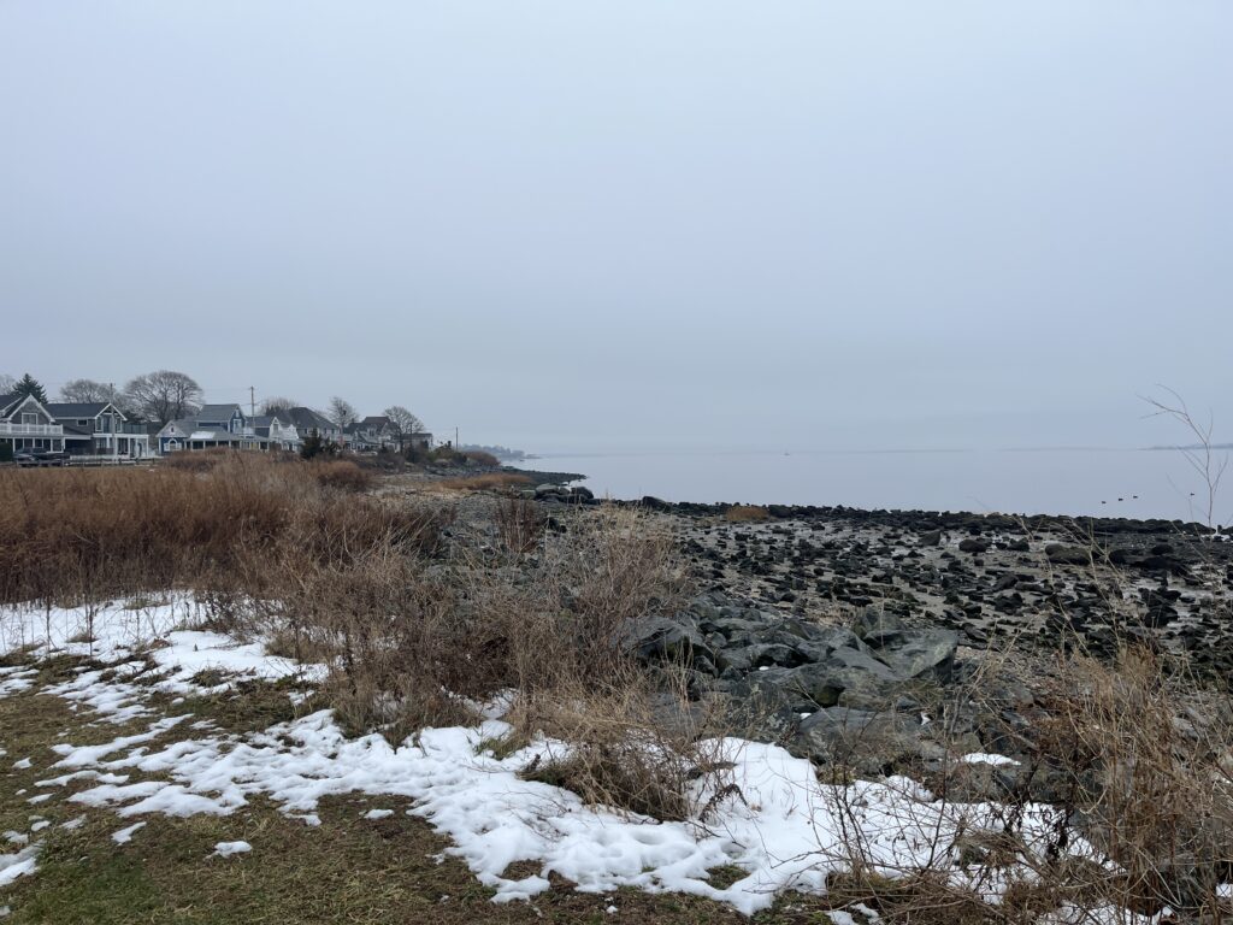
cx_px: 616
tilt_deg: -2.4
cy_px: 462
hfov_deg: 67.3
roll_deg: +1.0
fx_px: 926
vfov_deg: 53.1
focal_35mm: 26
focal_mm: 5.1
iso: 50
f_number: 1.6
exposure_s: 1/821
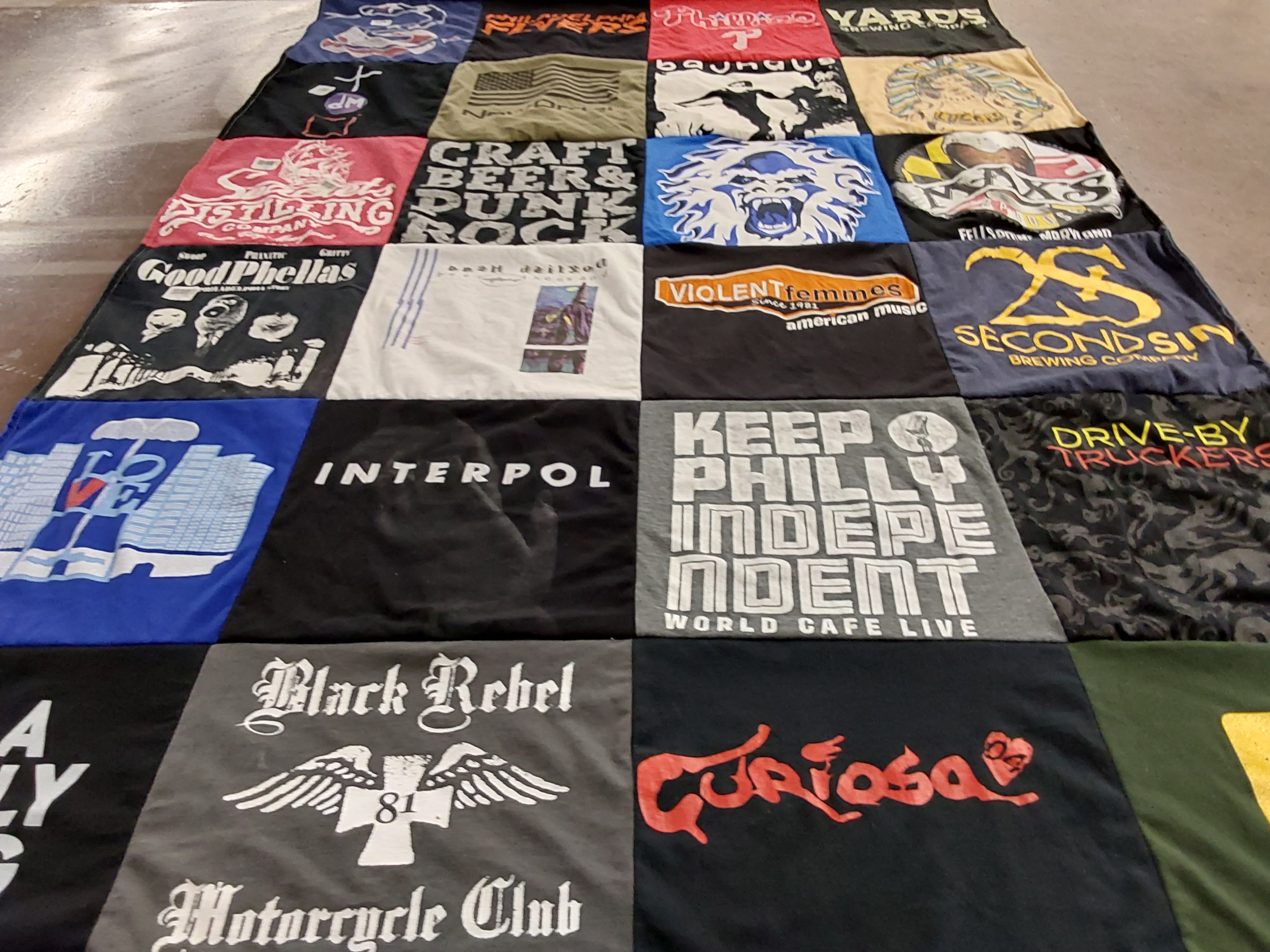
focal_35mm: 28
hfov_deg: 63.4
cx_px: 635
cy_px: 476
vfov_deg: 49.7
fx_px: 1027
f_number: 1.9
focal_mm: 2.91
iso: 160
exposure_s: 1/60
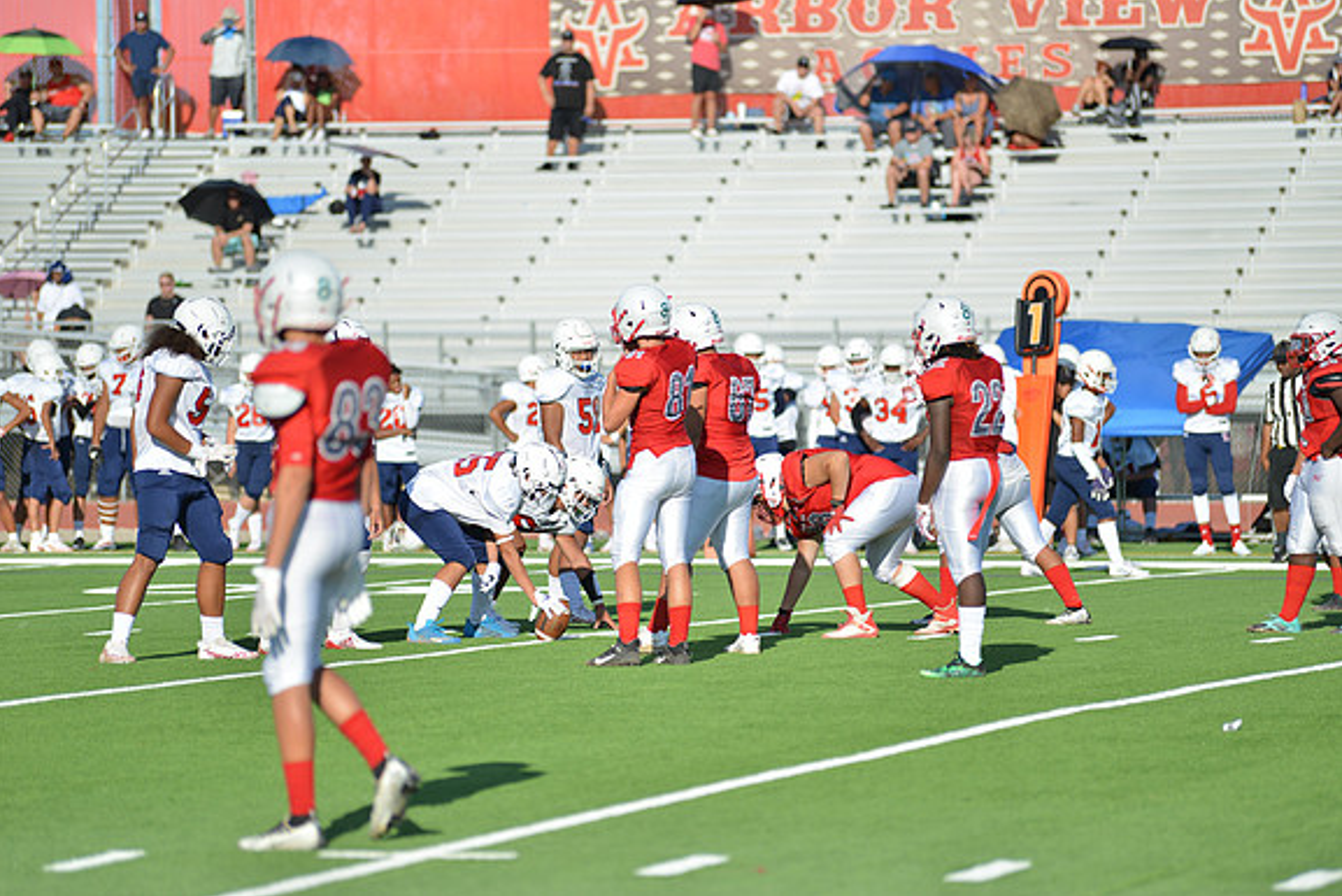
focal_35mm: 201
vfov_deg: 6.8
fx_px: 7494
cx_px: 670
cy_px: 448
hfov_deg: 10.2
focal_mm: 200
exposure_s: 1/1600
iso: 100
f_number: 2.8
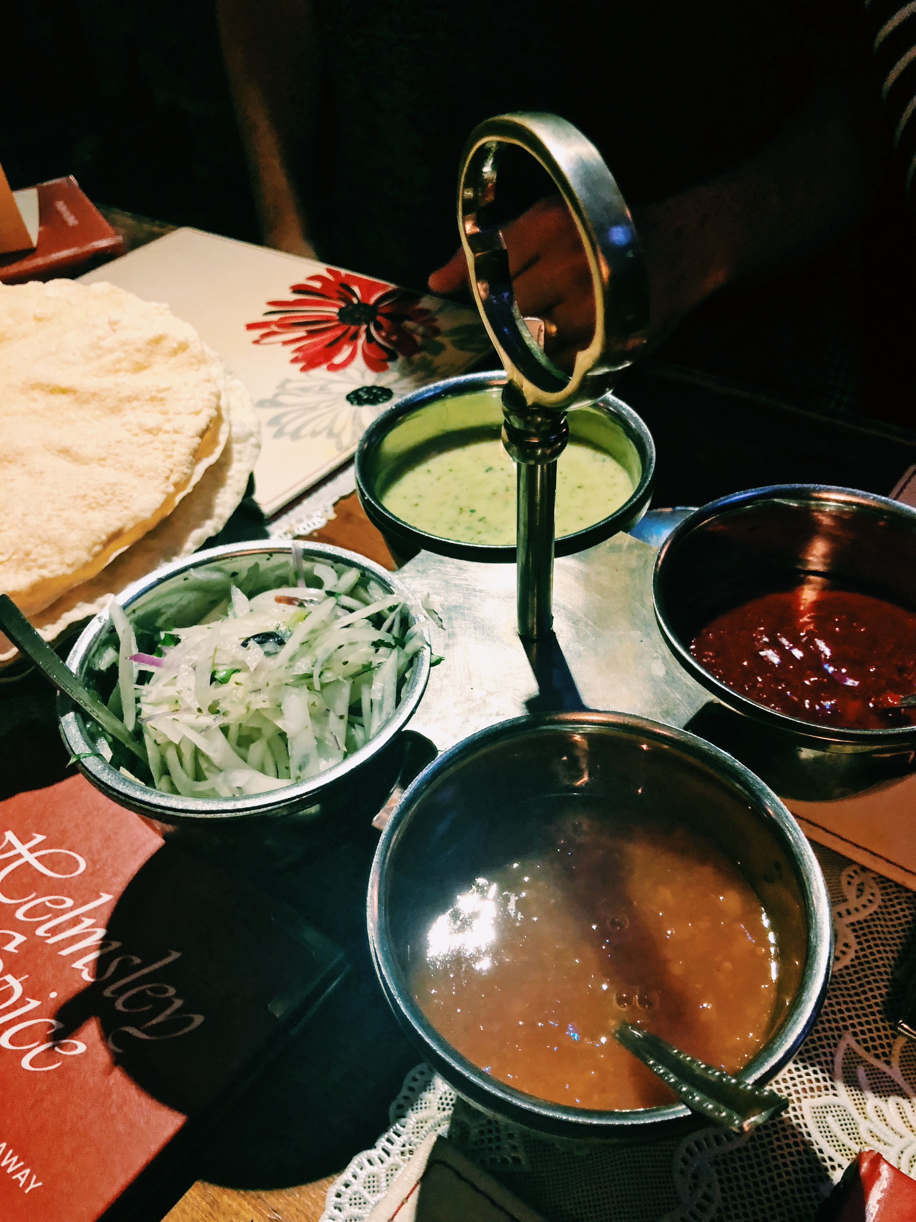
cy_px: 611
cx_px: 458
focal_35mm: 28
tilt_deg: -42.9
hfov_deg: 49.7
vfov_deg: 63.4
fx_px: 988
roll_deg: +6.3
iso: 80
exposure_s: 1/17
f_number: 1.8
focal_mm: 4
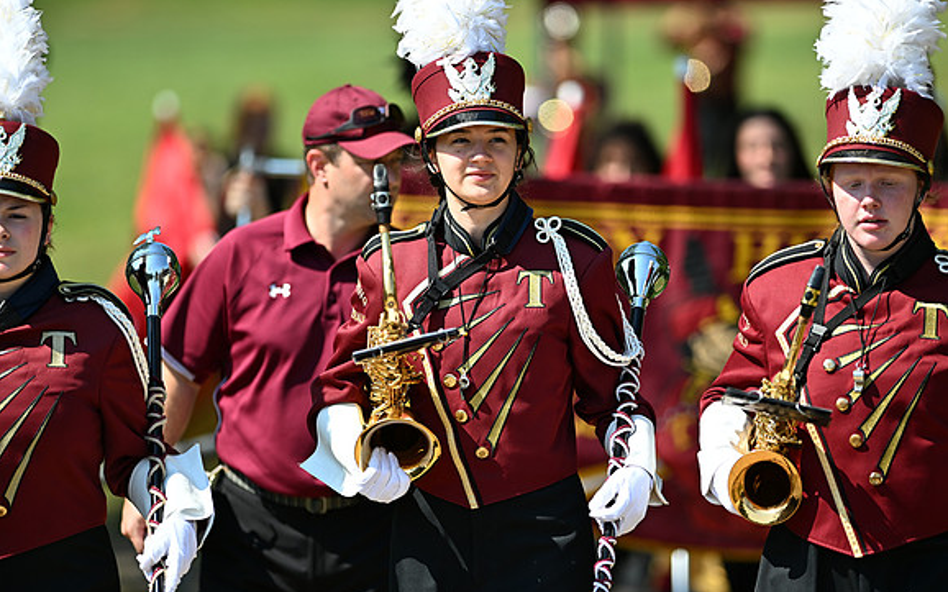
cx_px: 474
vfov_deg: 4.3
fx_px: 7930
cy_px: 299
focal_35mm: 307
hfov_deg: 6.8
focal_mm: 300
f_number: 3.2
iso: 250
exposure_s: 1/2500
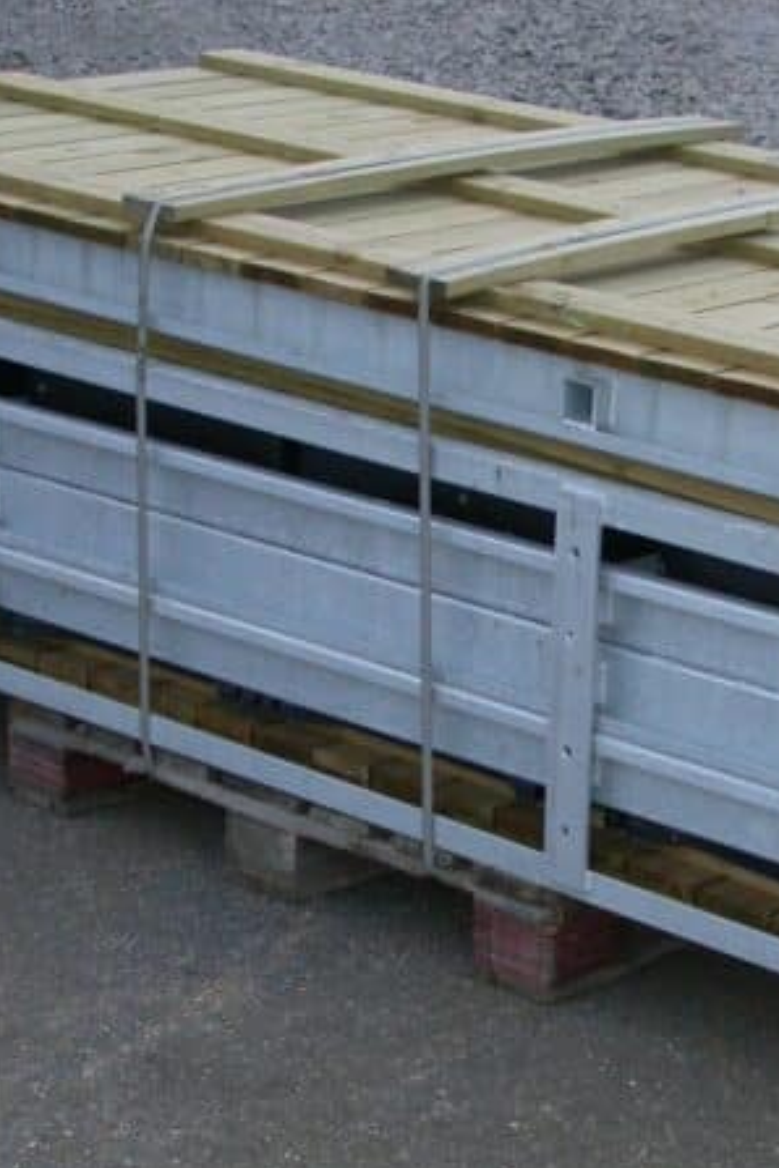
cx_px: 557
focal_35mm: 108
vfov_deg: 18.9
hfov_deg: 12.7
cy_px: 692
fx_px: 3505
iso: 100
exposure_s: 1/60.3
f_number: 3
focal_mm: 12
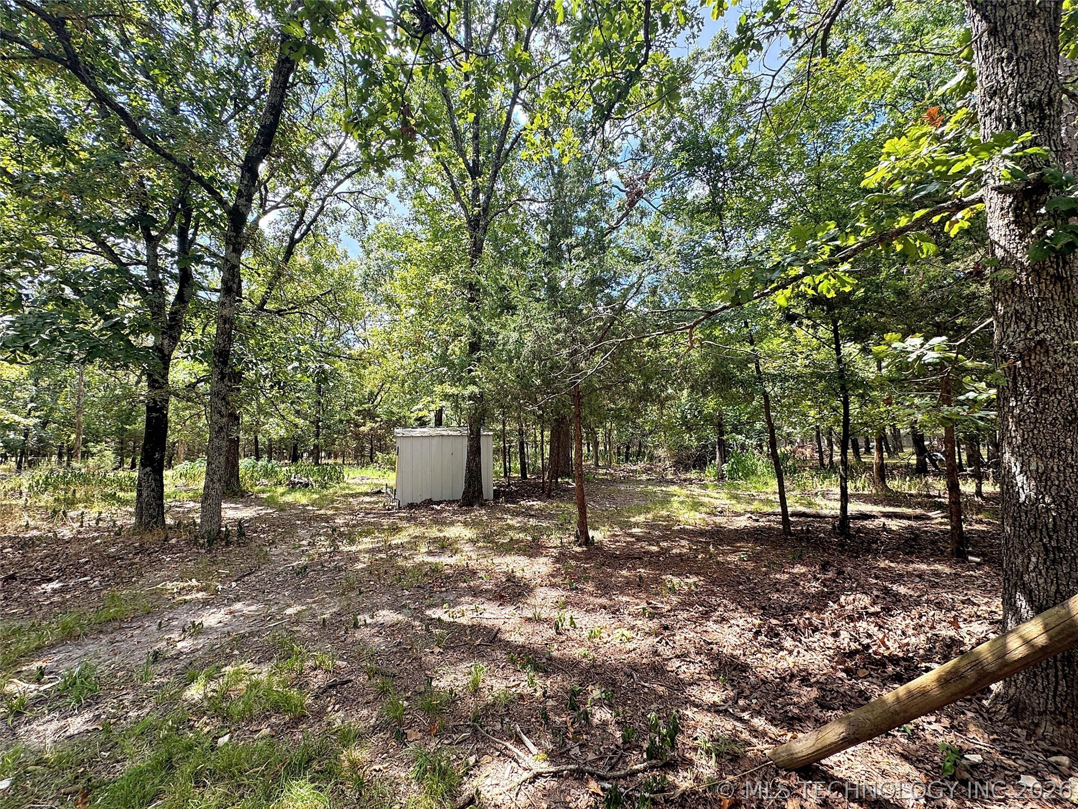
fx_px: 436
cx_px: 539
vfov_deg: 85.7
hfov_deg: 102.1
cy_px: 404
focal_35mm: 14
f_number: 2.2
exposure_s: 1/240
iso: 40
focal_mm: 2.2
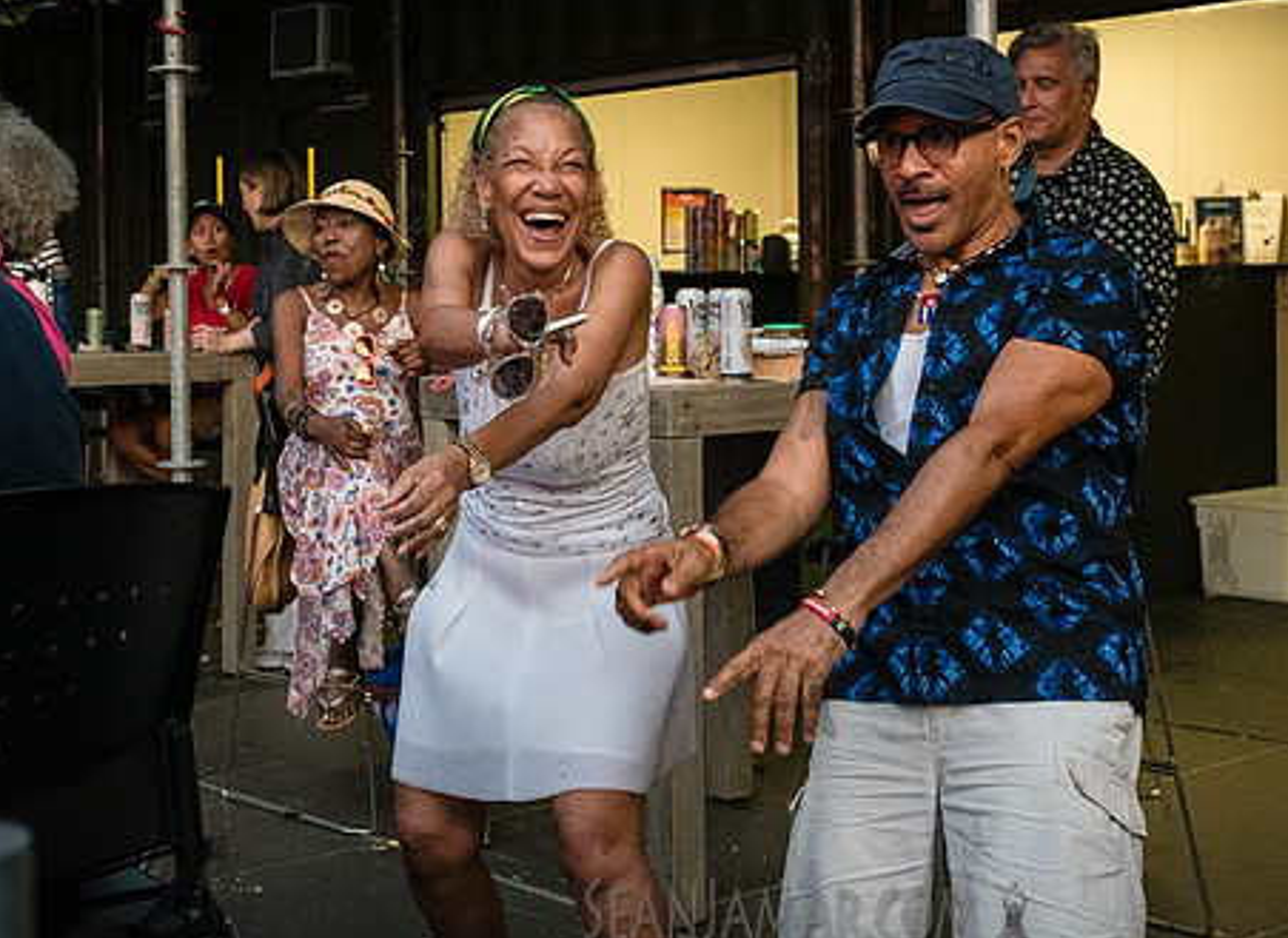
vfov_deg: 25.0
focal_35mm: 57
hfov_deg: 34.1
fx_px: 2099
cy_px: 310
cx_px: 586
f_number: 4
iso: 4000
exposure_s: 1/320
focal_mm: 24
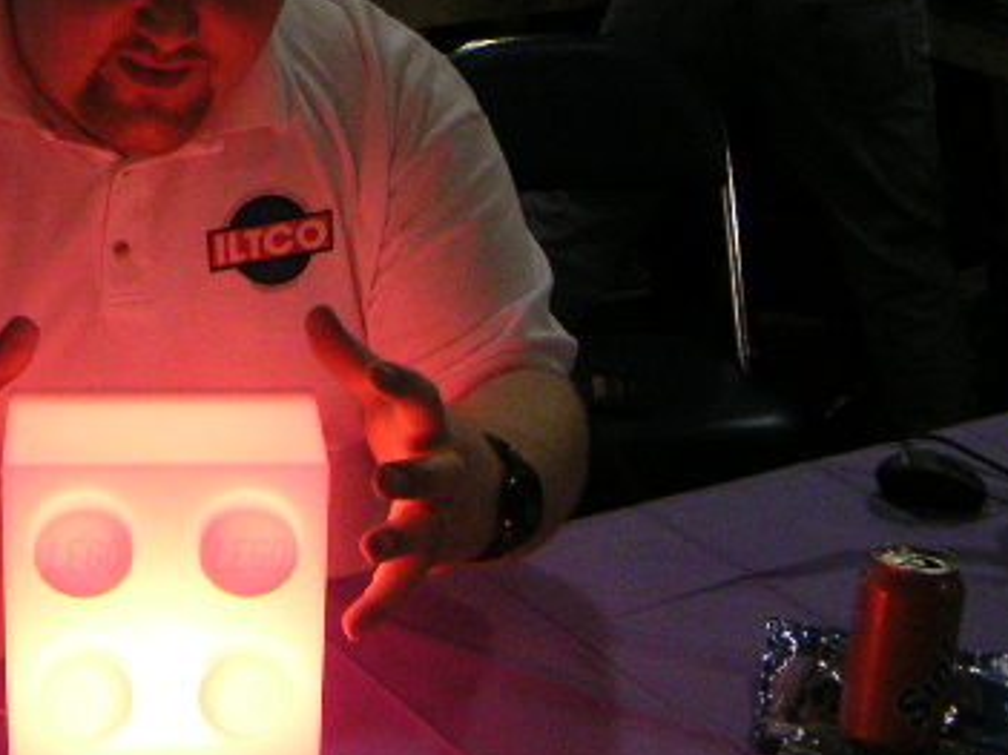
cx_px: 132
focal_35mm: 73
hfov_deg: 26.0
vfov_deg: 20.1
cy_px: 267
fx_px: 2125
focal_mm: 5.3
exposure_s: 1/250
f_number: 2.9
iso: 400
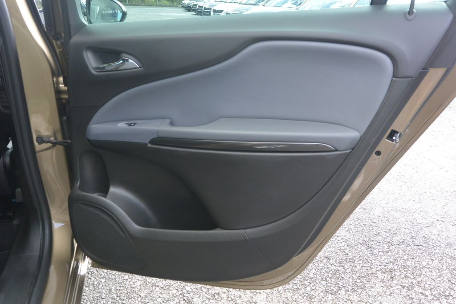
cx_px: 228
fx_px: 380
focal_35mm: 30
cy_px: 152
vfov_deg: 43.6
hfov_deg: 61.9
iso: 200
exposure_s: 1/160
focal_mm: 11.4
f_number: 3.5
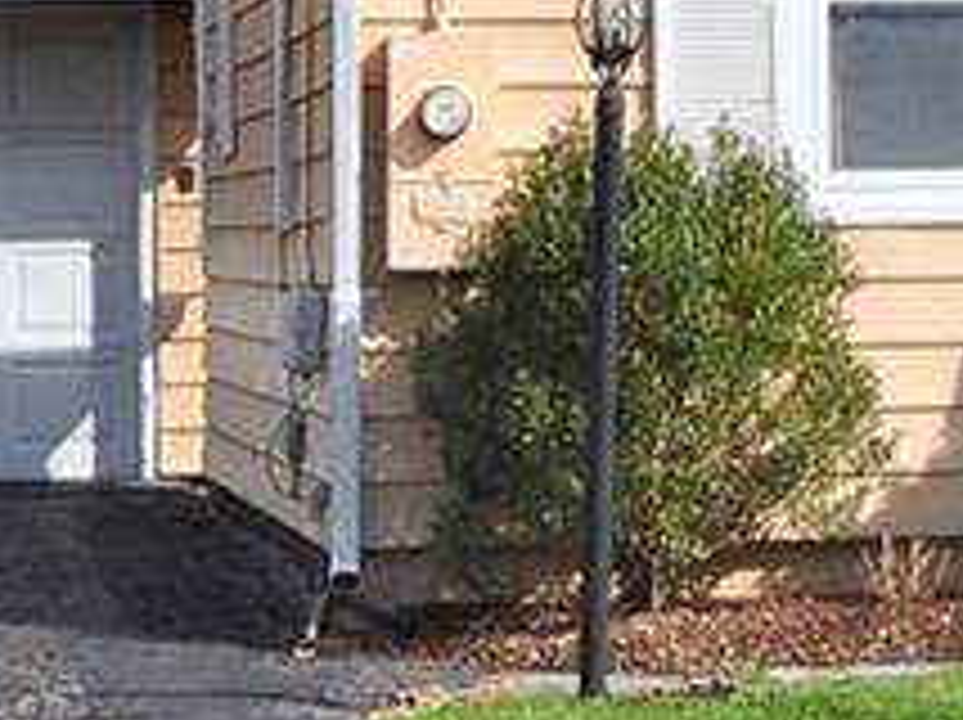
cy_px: -70
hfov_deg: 13.3
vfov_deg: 10.6
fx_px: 3835
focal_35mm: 138
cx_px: 1544
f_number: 8
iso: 200
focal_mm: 20
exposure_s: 1/400
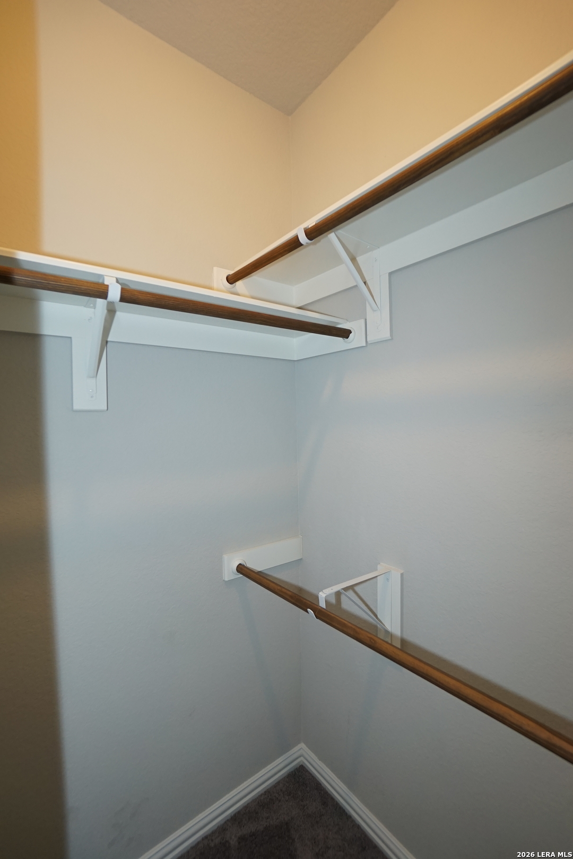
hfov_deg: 77.3
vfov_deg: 100.4
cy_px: 430
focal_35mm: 15
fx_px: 358
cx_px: 286
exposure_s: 1/60
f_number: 4
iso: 500
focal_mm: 10
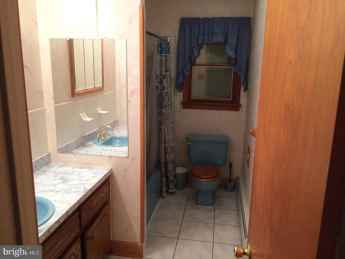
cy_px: 130
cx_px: 172
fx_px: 289
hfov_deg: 61.7
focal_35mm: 29
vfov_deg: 48.2
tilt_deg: -13.6
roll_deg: +1.0
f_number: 2.2
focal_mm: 4.15
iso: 80
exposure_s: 1/30
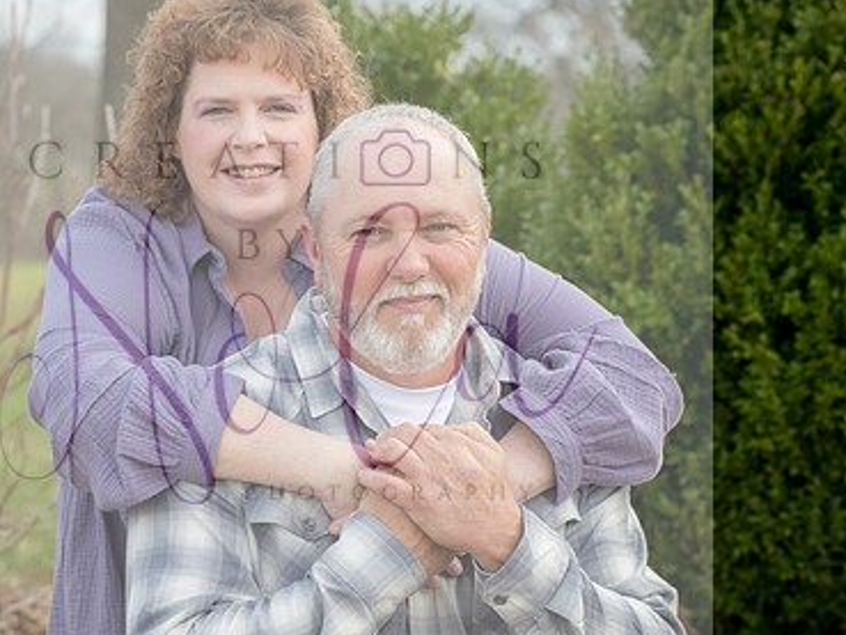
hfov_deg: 14.2
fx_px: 3398
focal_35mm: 139
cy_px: 290
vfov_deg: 10.7
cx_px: 298
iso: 400
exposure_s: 1/500
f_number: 6.3
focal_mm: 92
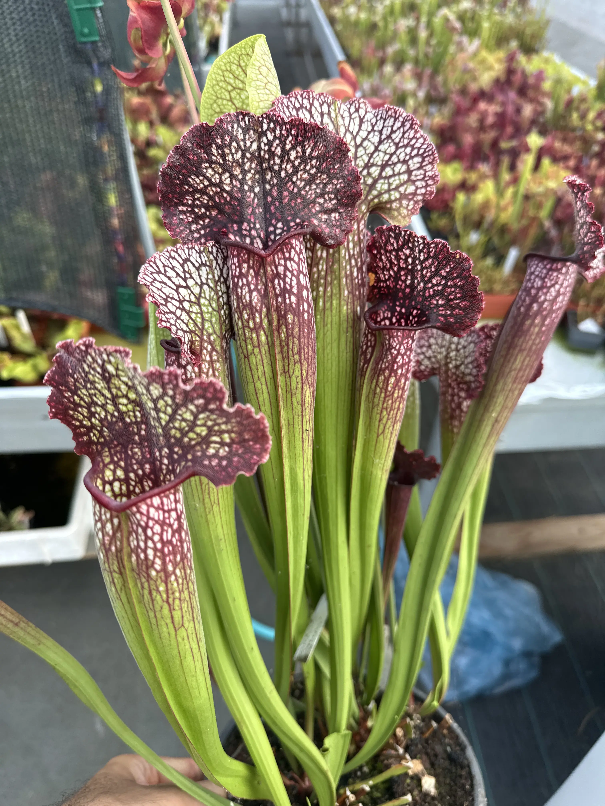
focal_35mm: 24
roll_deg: -2.7
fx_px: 559
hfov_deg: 56.8
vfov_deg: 71.6
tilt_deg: -41.5
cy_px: 403
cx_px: 302
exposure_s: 1/287
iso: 80
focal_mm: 6.86
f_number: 1.78
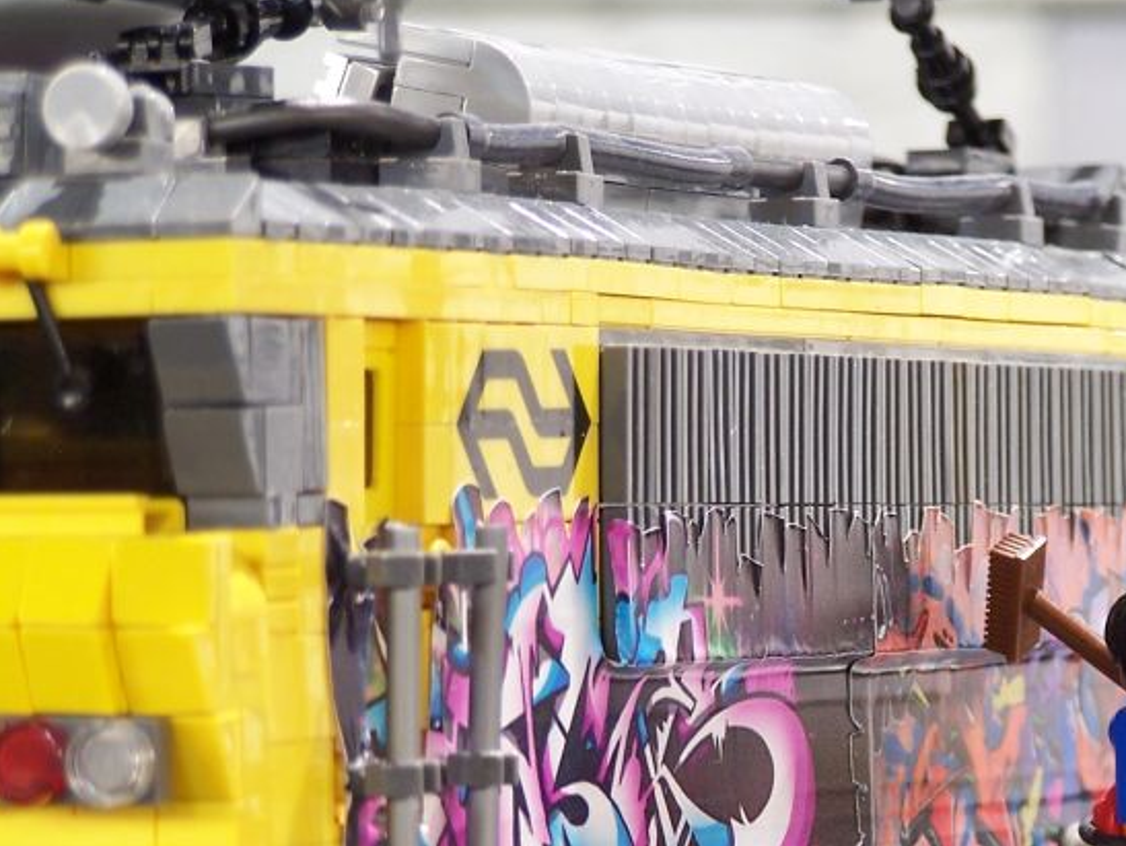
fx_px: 8463
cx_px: 951
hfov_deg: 7.6
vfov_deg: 5.7
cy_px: 782
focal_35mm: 260
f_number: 3.2
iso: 80
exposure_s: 1/2
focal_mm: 23.1
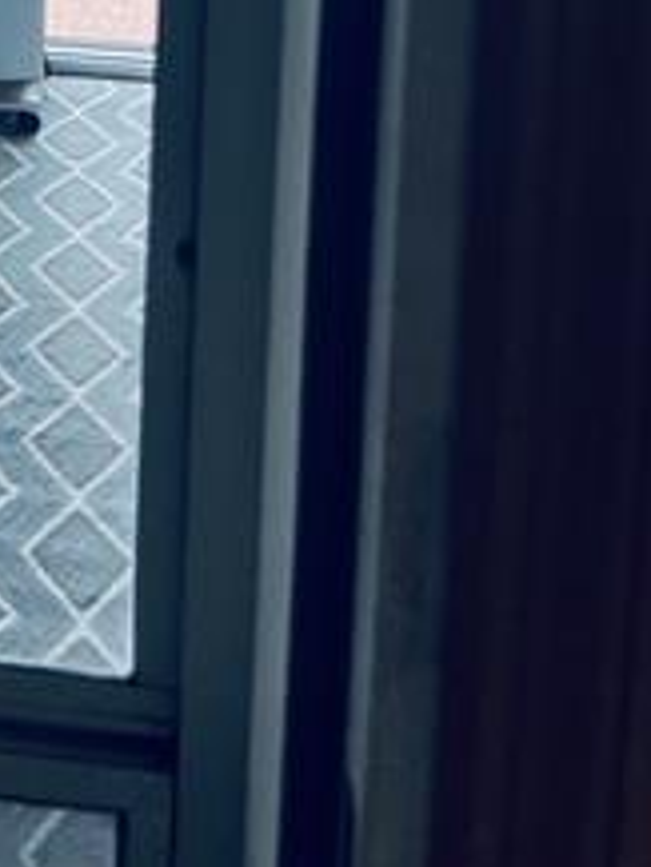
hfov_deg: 14.6
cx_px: -431
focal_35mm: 92
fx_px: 2305
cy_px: -487
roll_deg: +0.8
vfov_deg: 18.5
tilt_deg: -7.3
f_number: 1.6
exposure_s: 1/354
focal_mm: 5.1
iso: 50
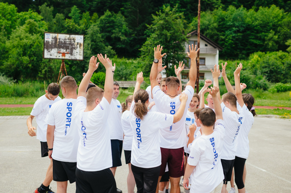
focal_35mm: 40
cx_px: 139
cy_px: 86
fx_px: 324
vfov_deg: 33.2
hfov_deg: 48.3
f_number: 2.2
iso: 100
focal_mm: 35
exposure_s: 1/1600
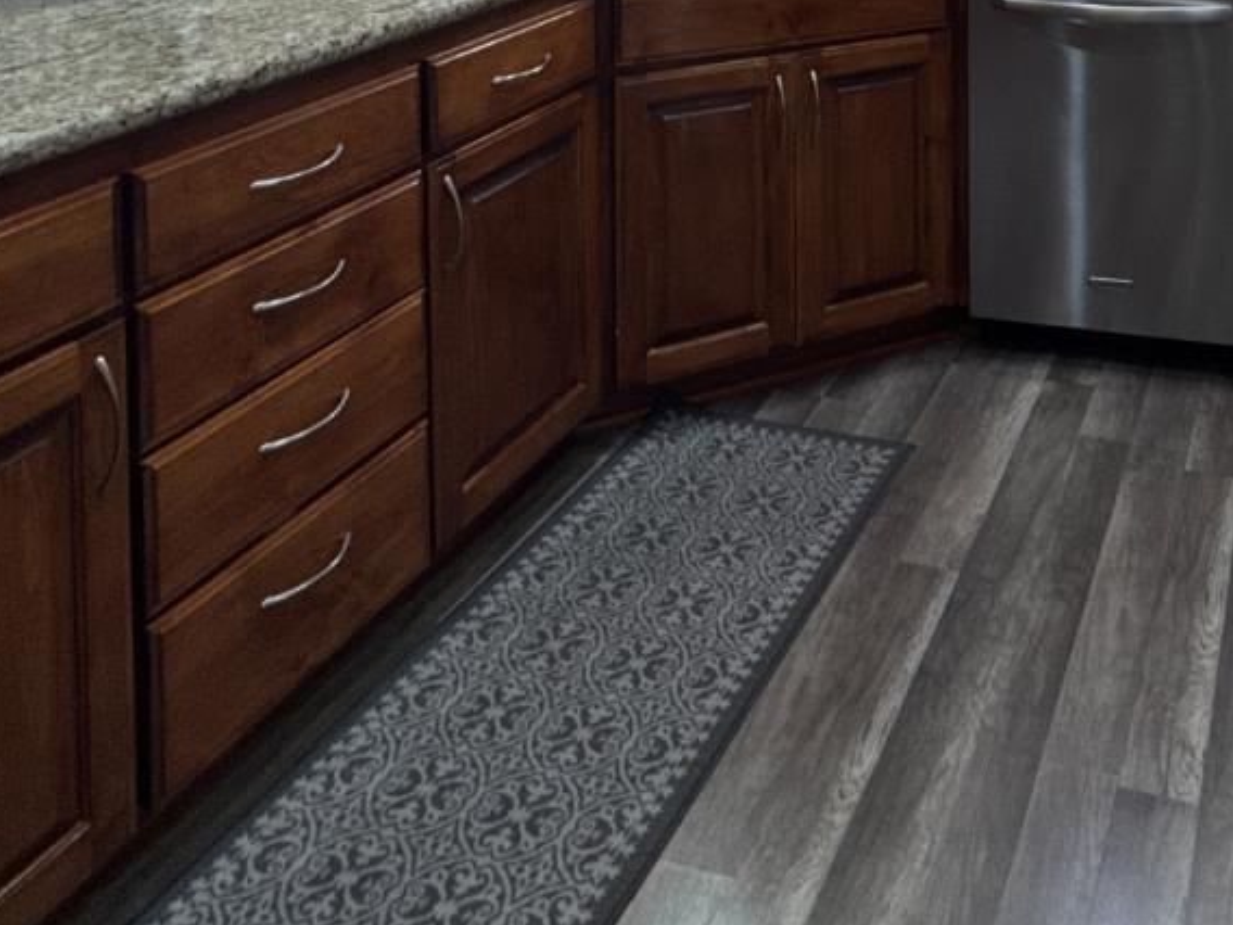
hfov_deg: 47.4
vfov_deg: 31.1
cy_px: -244
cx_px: 990
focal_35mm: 37
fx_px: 1318
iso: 100
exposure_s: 1/120
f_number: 2.2
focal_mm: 2.22
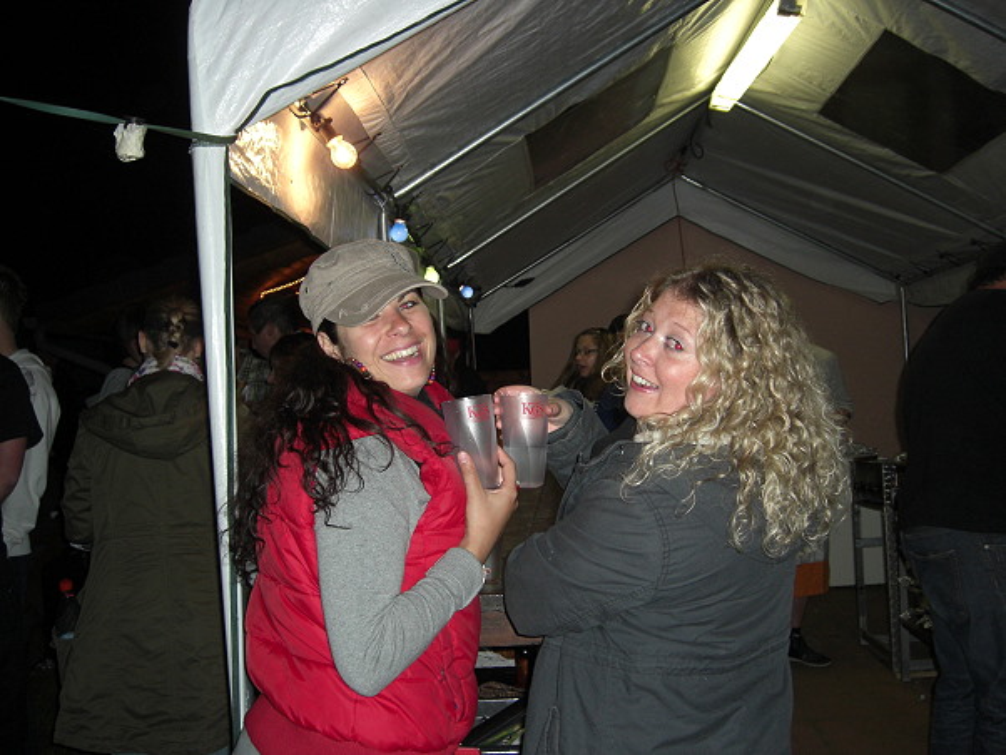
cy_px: 378
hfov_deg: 49.0
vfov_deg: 37.7
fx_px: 1105
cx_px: 503
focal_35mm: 38
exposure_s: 1/60
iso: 200
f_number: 2.8
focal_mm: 7.9
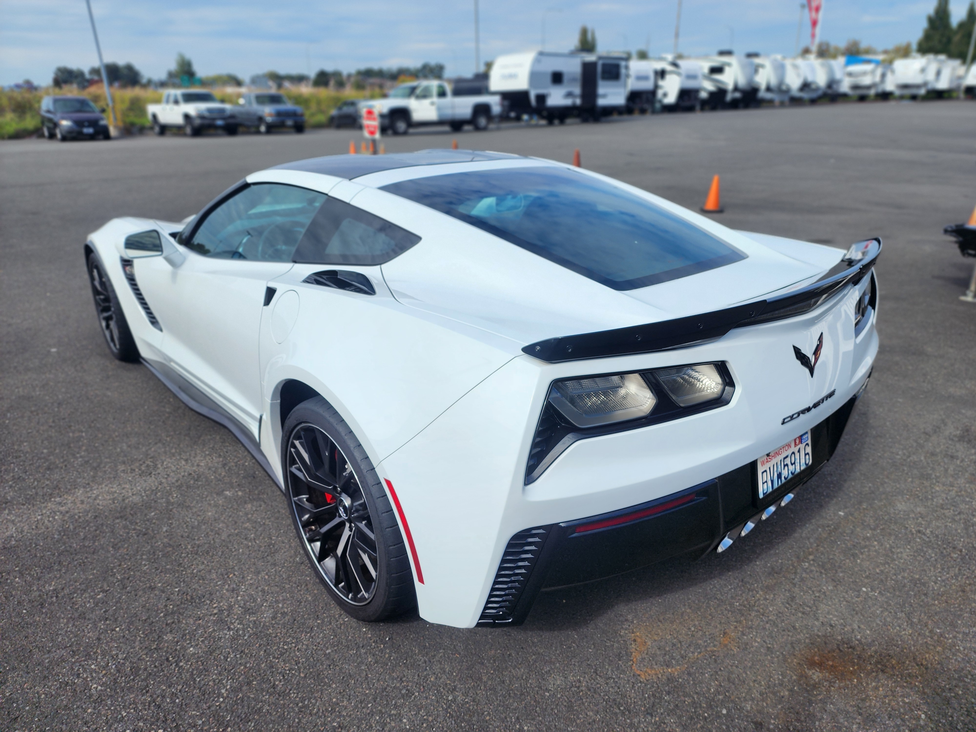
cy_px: 366
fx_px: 648
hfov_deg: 73.9
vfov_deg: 58.9
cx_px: 488
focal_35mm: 23
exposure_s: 1/1336
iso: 12
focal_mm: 6.4
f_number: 1.8
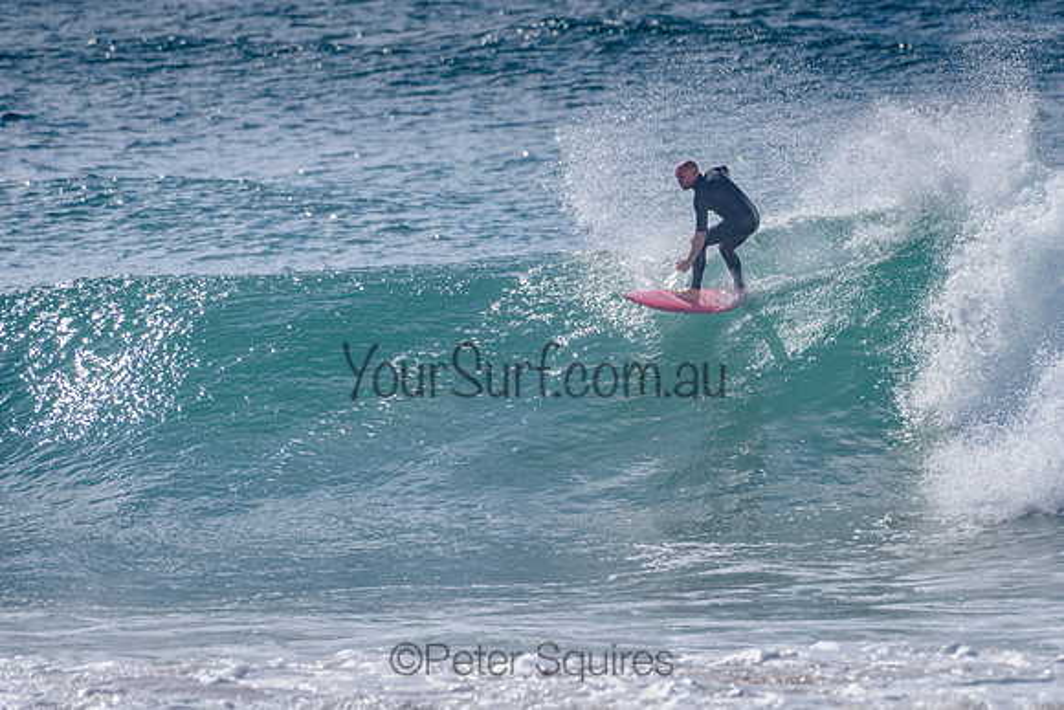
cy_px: 328
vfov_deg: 2.2
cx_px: 646
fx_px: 18096
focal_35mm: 612
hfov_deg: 3.4
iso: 72
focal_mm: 500
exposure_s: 1/2000
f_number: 5.6
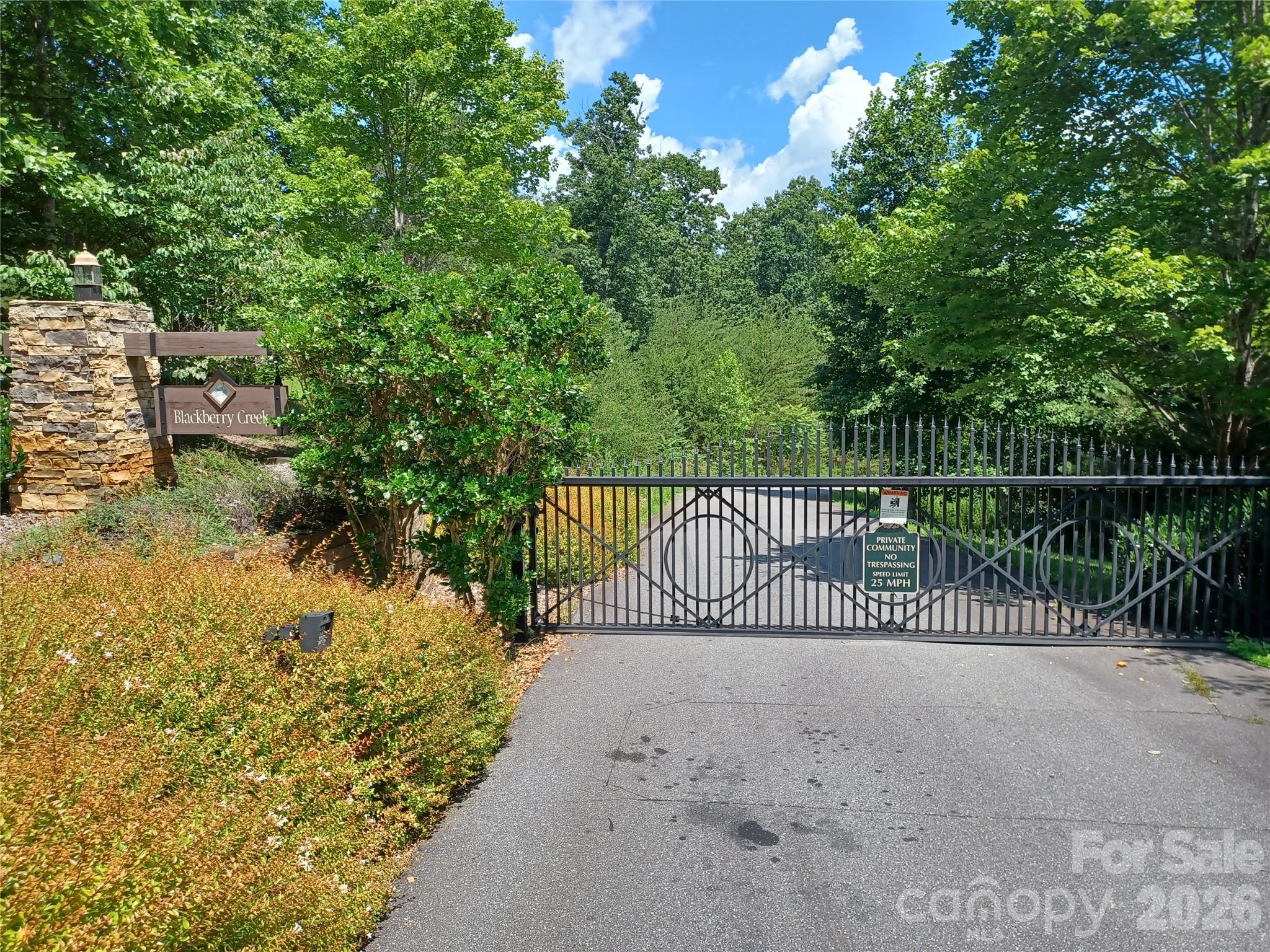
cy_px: 476
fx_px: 917
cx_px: 635
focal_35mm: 25
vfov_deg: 54.9
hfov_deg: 69.4
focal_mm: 4.6
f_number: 1.8
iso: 32
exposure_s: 1/251
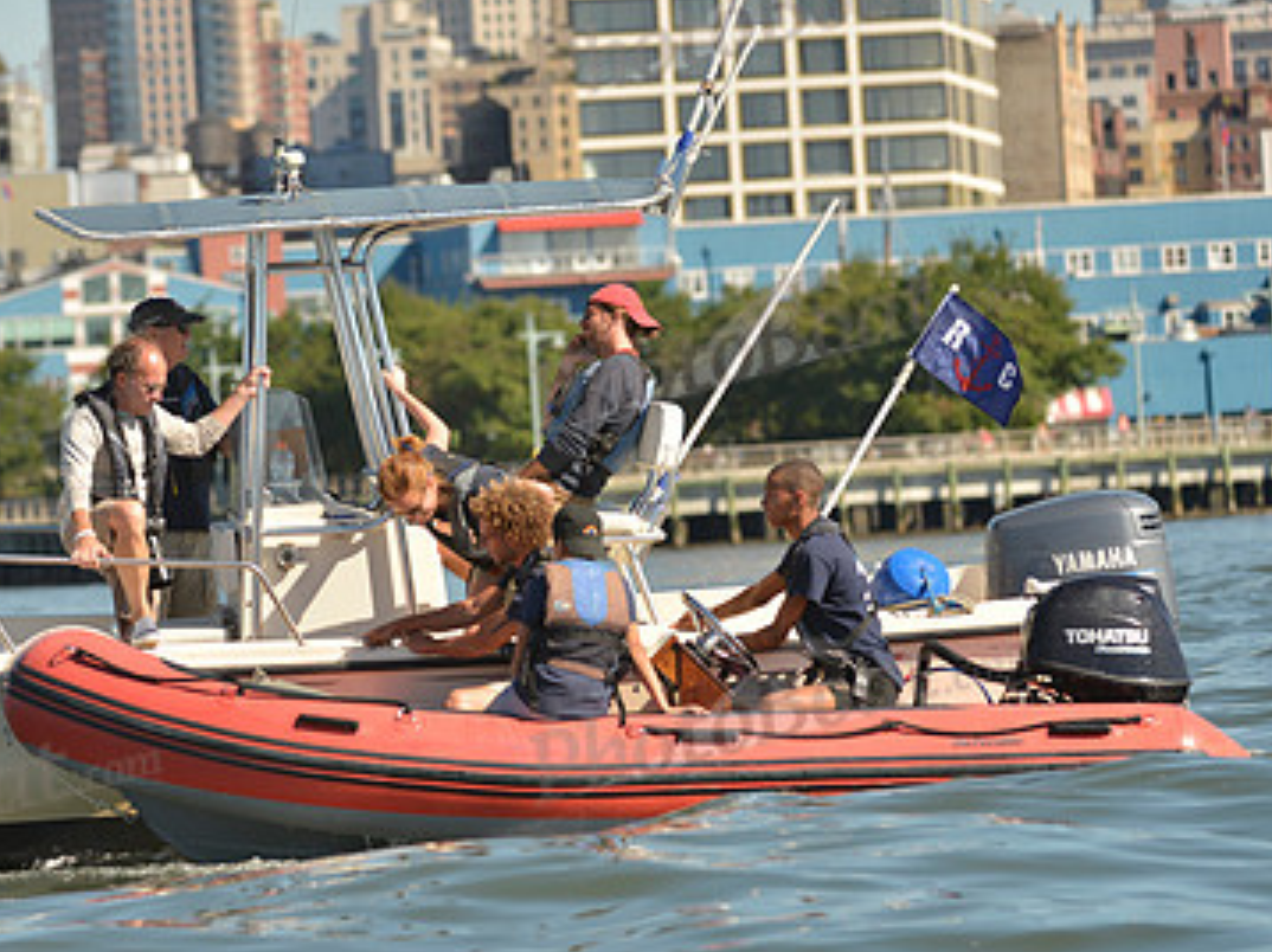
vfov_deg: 4.8
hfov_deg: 6.4
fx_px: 11457
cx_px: 348
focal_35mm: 312
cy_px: 577
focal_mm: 200
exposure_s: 1/1250
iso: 200
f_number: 4.5
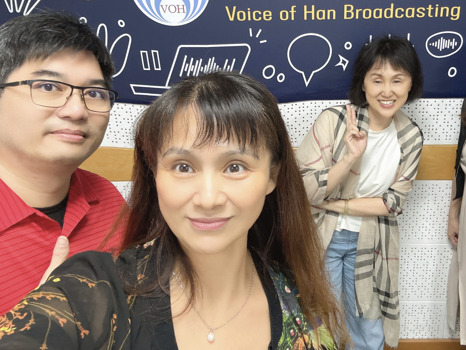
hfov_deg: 56.0
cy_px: 136
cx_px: 297
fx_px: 431
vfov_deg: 43.9
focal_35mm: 32
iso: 200
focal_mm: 2.69
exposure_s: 1/60
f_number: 1.9
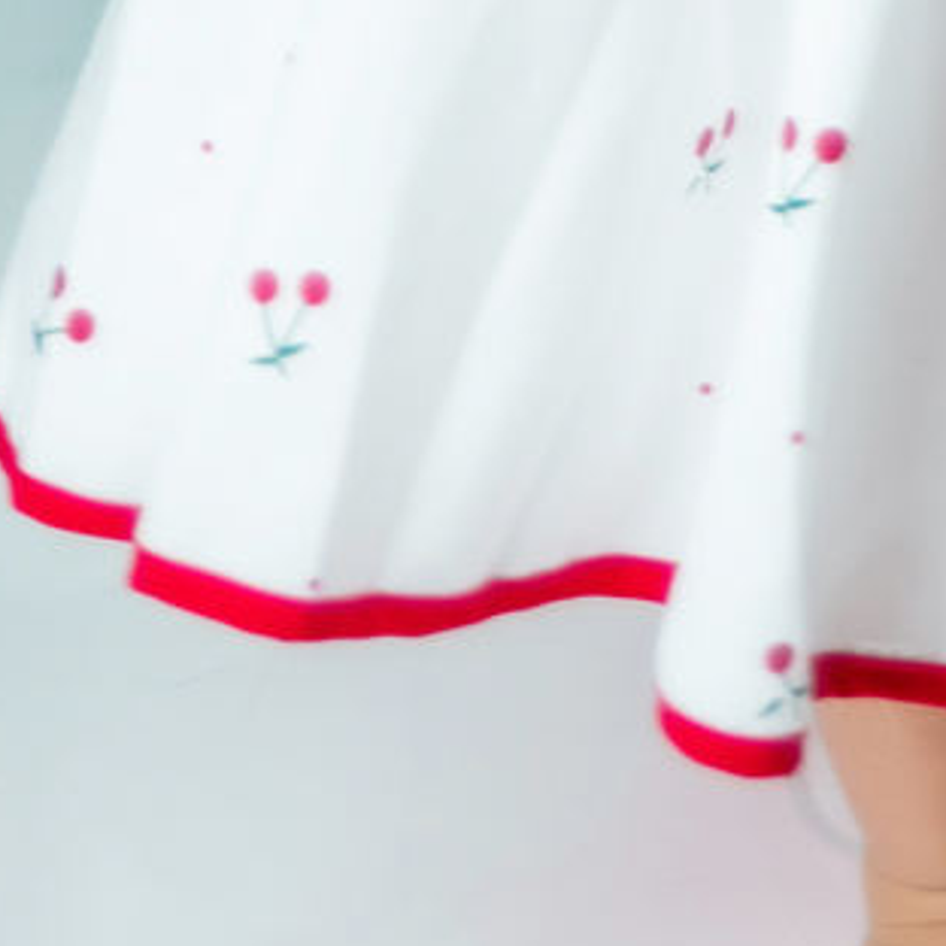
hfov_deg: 8.8
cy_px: -1668
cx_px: 1292
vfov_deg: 7.9
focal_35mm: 196
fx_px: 6060
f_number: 4.2
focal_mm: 40
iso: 250
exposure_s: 1/160
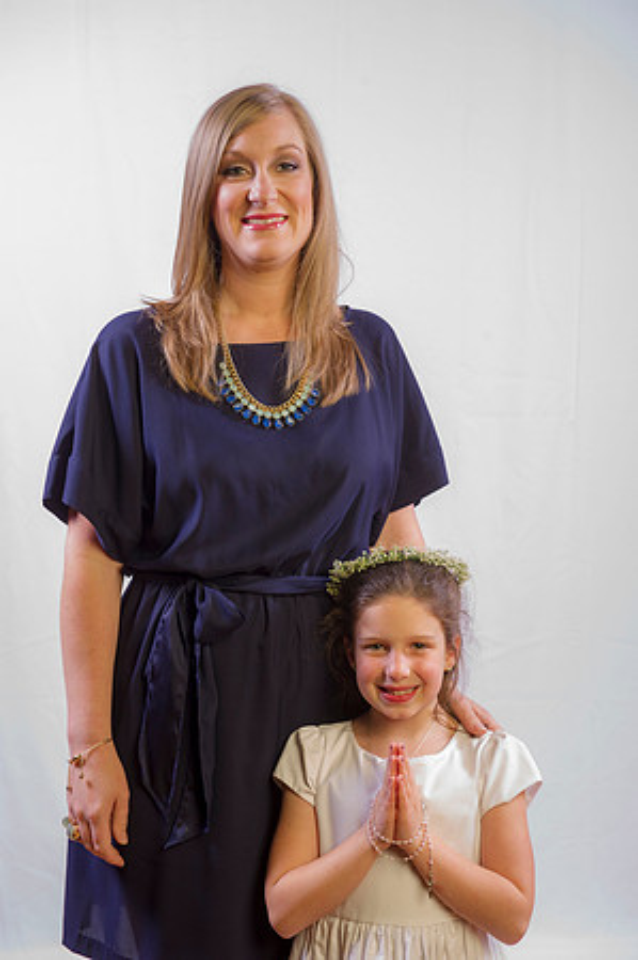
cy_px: 480
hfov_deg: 21.9
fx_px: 1652
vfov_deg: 32.4
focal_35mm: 62
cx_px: 319
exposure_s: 1/160
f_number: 6.3
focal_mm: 62
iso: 100
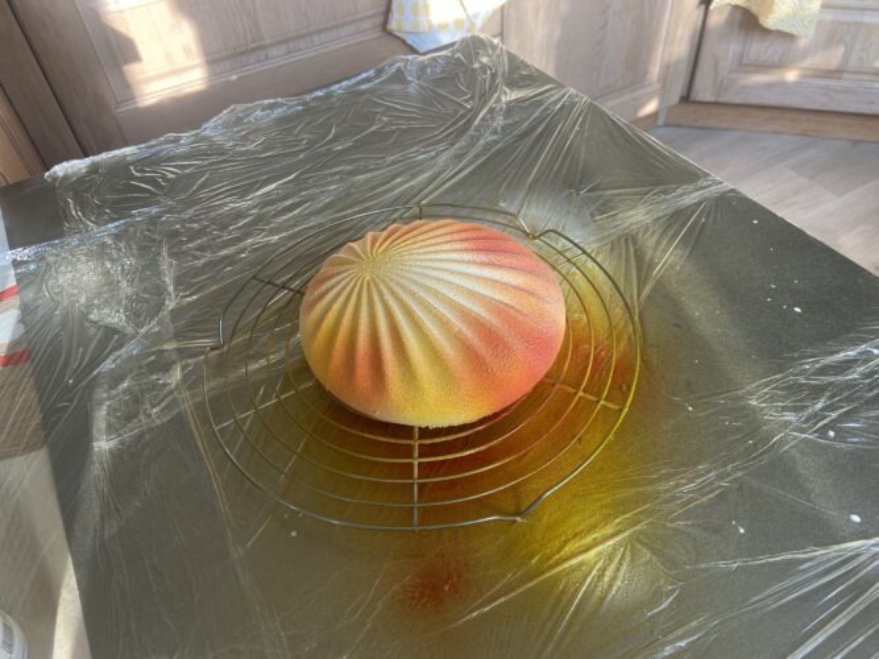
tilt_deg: -47.6
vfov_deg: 53.0
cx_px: 440
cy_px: 330
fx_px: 660
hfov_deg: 67.3
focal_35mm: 26
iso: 100
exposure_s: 1/121
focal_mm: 4.25
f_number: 1.8
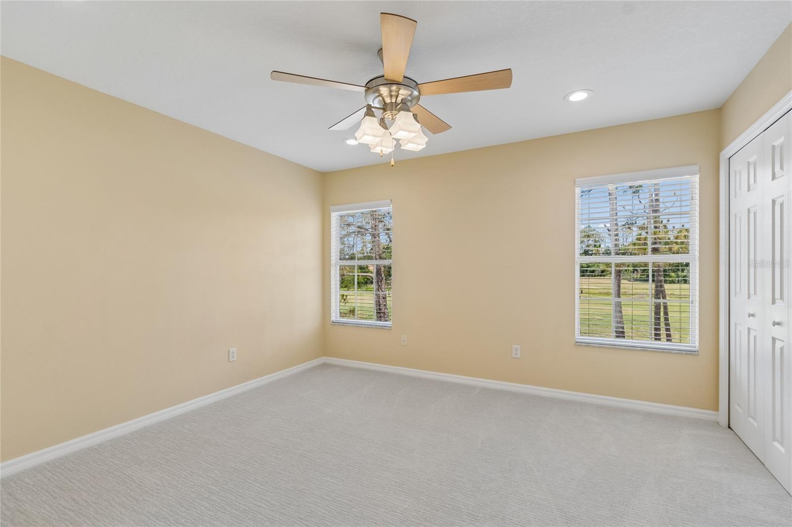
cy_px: 264
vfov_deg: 77.3
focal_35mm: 15
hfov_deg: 100.4
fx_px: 330
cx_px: 396
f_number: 7.1
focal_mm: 10
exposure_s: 1/60
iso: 100
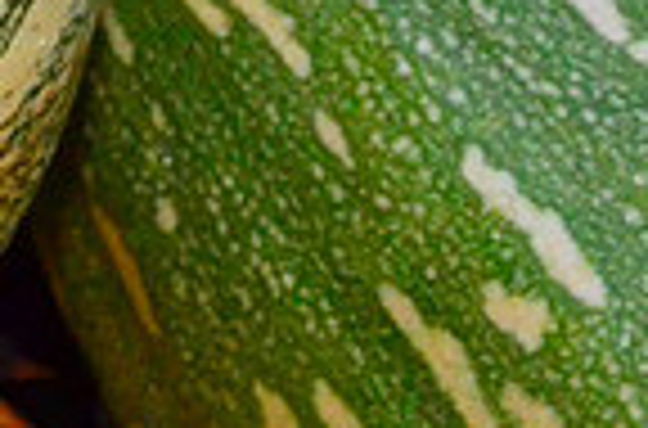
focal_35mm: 252
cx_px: -81
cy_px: 687
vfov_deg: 5.4
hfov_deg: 8.1
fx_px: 4521
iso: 4000
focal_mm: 22
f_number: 6.3
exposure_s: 1/30
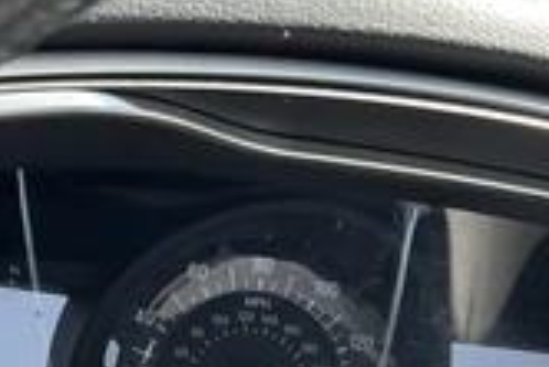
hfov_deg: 28.6
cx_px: 179
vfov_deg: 18.3
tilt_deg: -22.9
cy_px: 466
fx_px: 1068
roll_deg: -10.8
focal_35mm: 70
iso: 32
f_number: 1.8
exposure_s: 1/122
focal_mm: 3
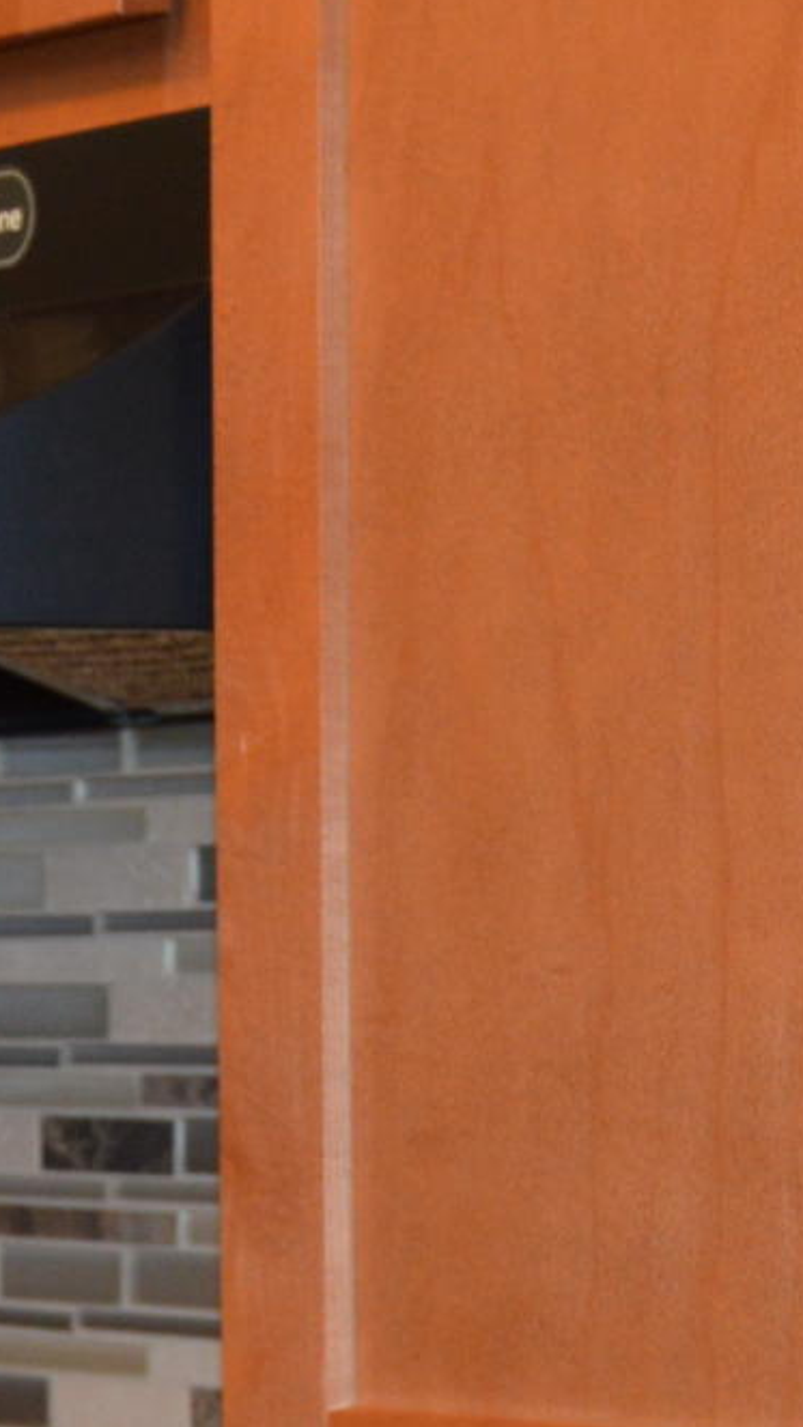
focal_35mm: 163
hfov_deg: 7.4
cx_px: 394
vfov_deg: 12.9
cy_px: 1616
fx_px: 6183
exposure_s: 1/60
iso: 500
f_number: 3.8
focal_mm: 23
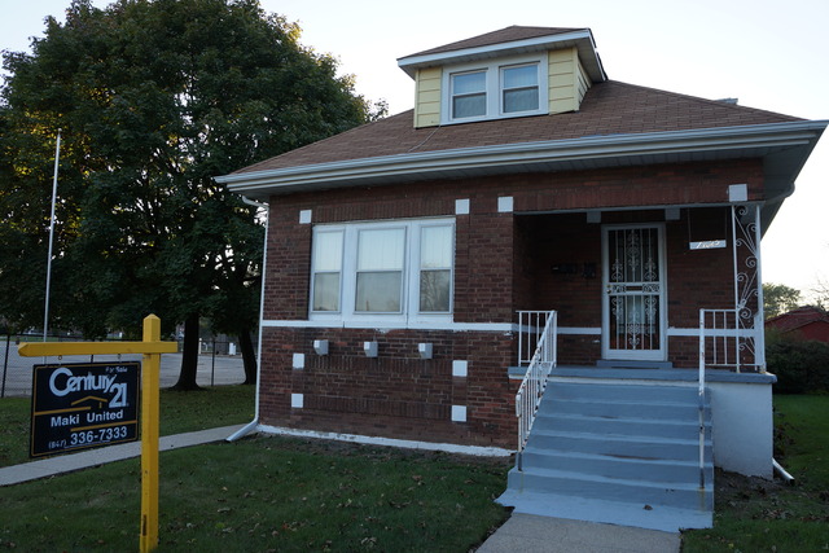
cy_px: 276
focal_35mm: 27
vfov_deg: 48.0
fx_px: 622
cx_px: 414
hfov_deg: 67.4
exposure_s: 1/80
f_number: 4.5
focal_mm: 18
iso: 100
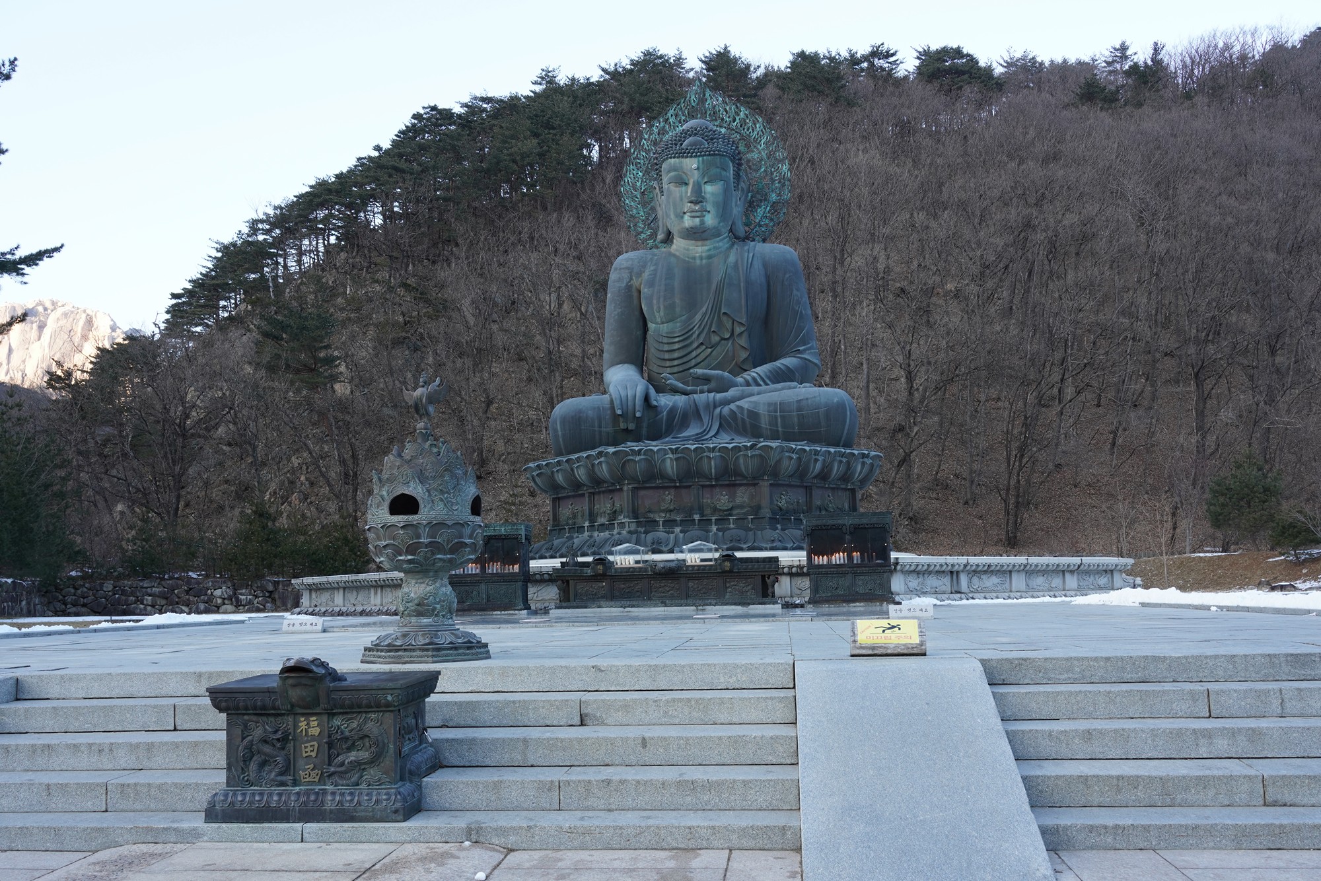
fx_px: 1211
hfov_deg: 57.2
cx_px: 660
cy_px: 440
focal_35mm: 33
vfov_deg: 40.0
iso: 500
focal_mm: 33
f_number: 9
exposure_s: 1/100
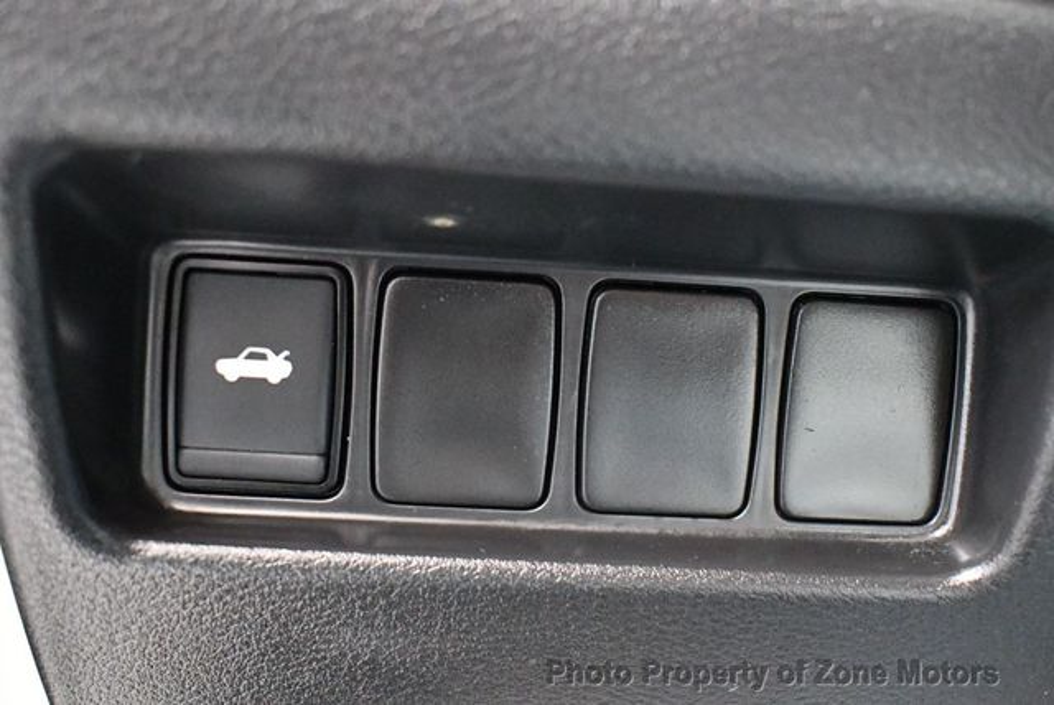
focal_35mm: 42
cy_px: 352
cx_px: 527
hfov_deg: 46.4
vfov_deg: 32.0
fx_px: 1231
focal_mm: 21
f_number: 3.8
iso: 12800
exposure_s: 1/40
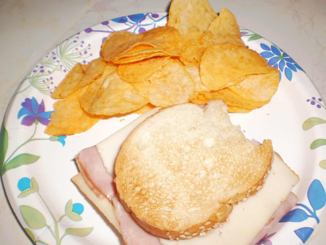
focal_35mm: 36
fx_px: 339
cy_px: 122
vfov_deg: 39.7
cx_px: 163
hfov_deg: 51.4
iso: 100
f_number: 3.1
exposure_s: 1/30
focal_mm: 6.3
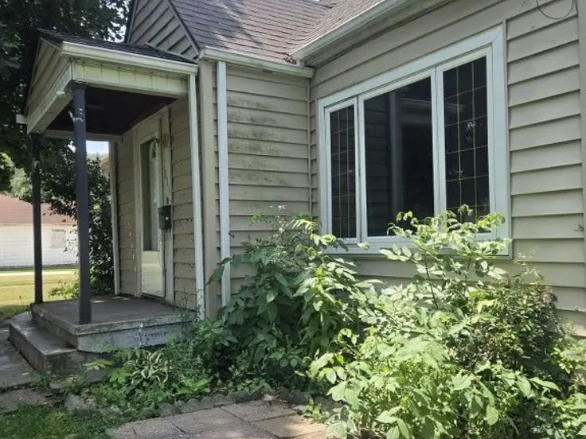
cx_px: 312
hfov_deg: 56.8
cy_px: 247
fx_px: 542
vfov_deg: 44.1
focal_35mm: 32
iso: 80
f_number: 1.8
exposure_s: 1/1414
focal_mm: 5.4
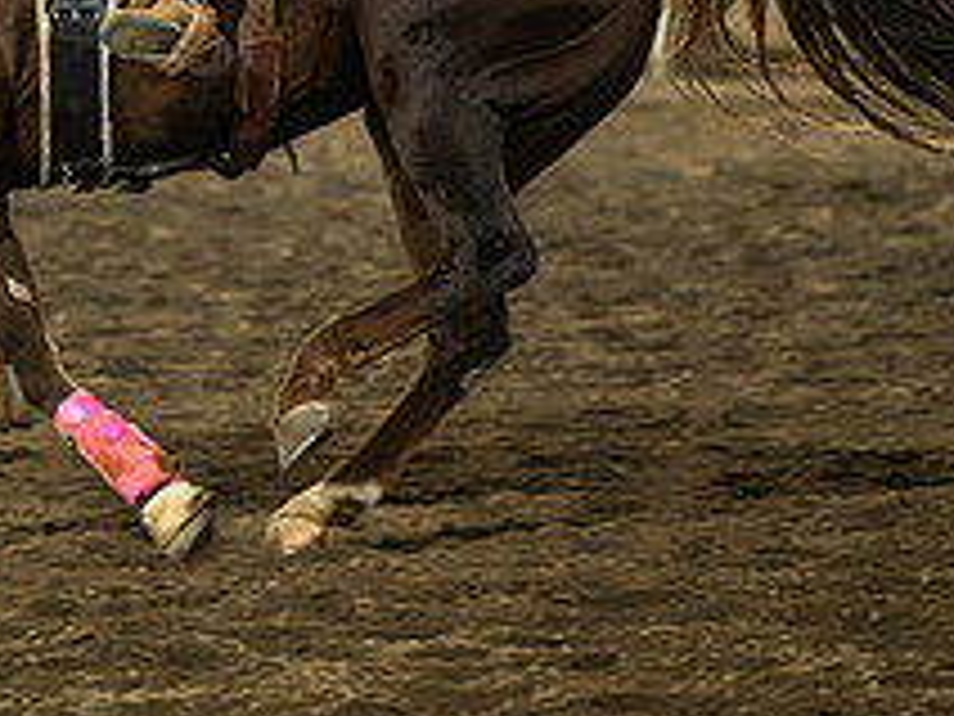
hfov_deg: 5.0
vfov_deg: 3.8
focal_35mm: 392
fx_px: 10803
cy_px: -9
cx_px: -14
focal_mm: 130
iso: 3200
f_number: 2.8
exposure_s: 1/640
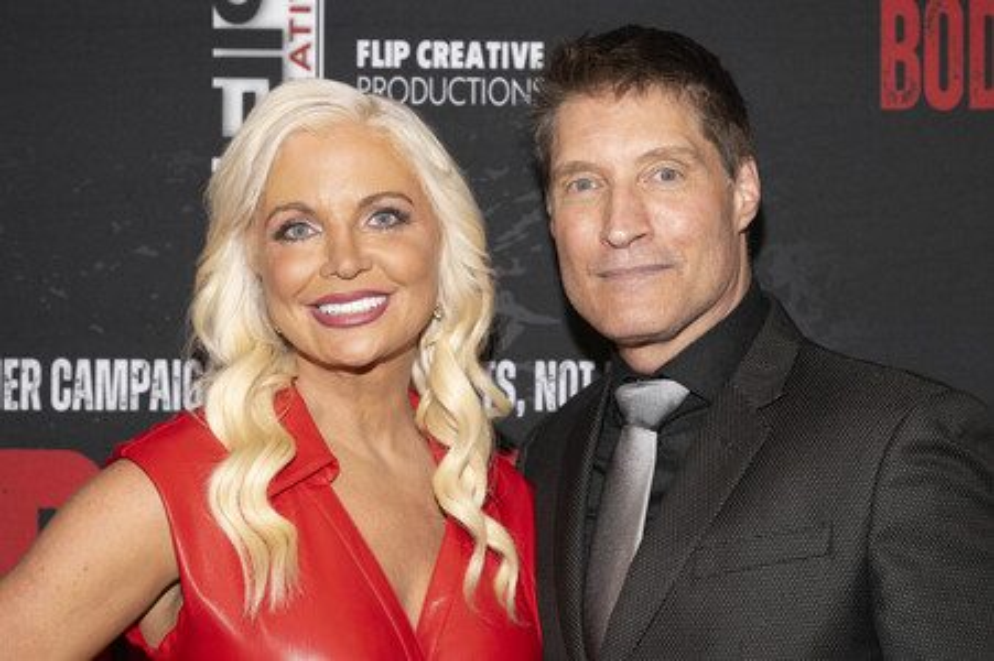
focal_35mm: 67
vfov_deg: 20.3
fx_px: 1849
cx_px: 497
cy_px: 330
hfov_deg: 30.1
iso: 800
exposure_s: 1/200
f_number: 5.6
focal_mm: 67
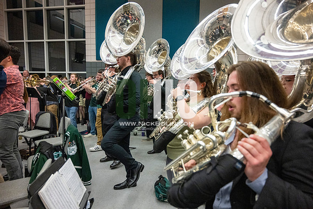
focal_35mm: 24
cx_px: 156
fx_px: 209
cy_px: 104
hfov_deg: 73.7
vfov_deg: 53.2
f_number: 4
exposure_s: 1/500
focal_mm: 24
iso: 10000
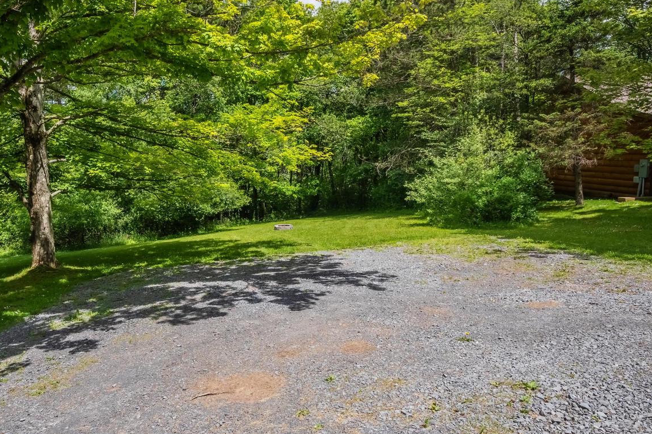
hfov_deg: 73.0
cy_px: 204
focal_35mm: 24
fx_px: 435
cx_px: 263
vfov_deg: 53.1
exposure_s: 1/500
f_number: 11
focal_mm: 13
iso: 400
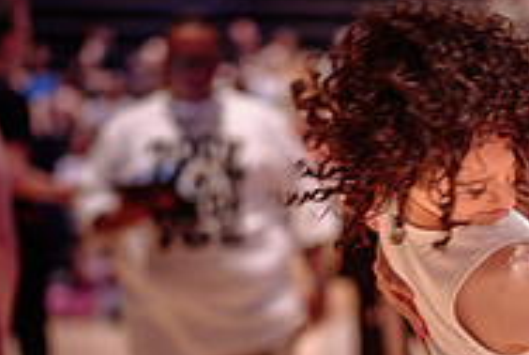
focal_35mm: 154
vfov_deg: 8.9
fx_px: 2266
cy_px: 365
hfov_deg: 13.3
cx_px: 402
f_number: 1.2
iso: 1600
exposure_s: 1/320
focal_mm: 50
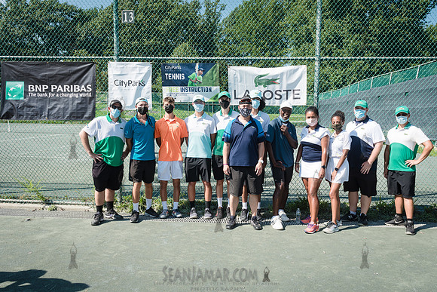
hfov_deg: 62.4
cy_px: 148
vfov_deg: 44.0
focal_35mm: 30
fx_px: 361
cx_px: 233
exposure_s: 1/640
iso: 125
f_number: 5.6
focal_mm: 26
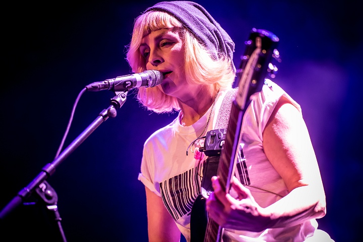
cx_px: 182
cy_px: 121
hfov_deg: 10.3
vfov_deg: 6.9
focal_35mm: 200
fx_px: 2018
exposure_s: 1/80
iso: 2000
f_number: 2.8
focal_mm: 200
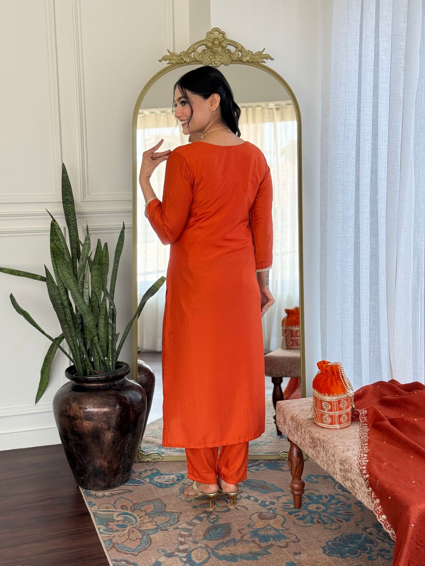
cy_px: 283
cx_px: 212
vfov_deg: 39.7
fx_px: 786
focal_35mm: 48
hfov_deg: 30.3
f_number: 1.78
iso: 200
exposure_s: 1/155
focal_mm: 6.76
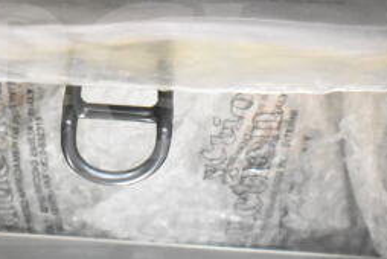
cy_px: 124
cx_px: 107
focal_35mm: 108
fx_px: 1162
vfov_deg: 12.7
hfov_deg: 18.8
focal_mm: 30
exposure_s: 1/50
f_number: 4.2
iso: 18000
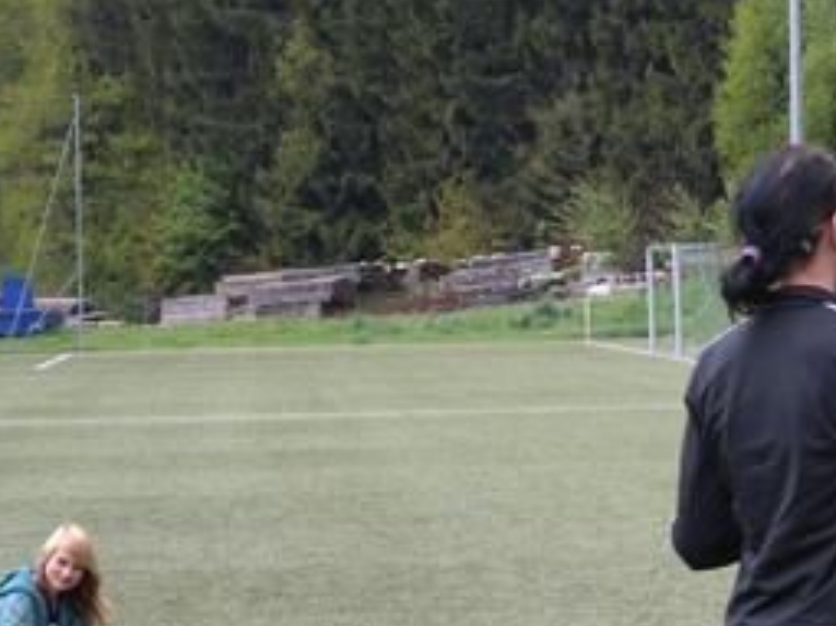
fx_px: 4249
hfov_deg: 11.1
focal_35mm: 176
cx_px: 806
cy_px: 465
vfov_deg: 8.4
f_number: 4.4
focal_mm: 15
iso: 64
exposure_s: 1/151
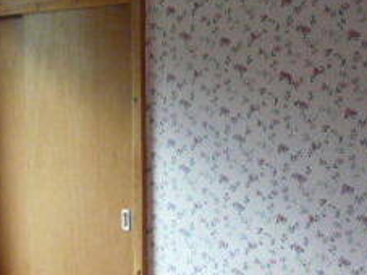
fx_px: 763
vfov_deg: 20.1
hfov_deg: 27.0
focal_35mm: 72
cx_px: 137
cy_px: 242
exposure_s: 1/50
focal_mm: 4.6
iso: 400
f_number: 2.8
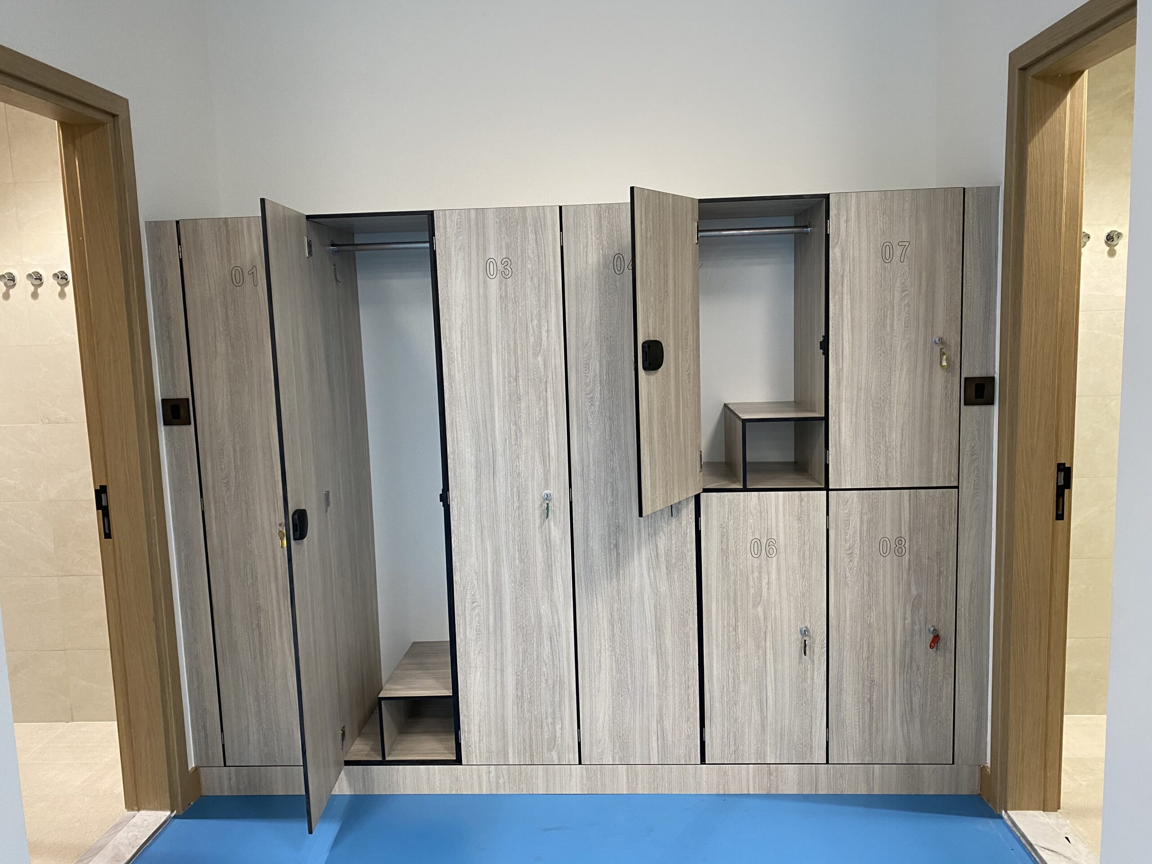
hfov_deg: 67.3
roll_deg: +1.7
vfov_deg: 53.1
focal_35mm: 26
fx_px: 865
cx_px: 576
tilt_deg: -6.8
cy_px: 432
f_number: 1.8
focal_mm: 4.25
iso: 160
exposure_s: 1/50
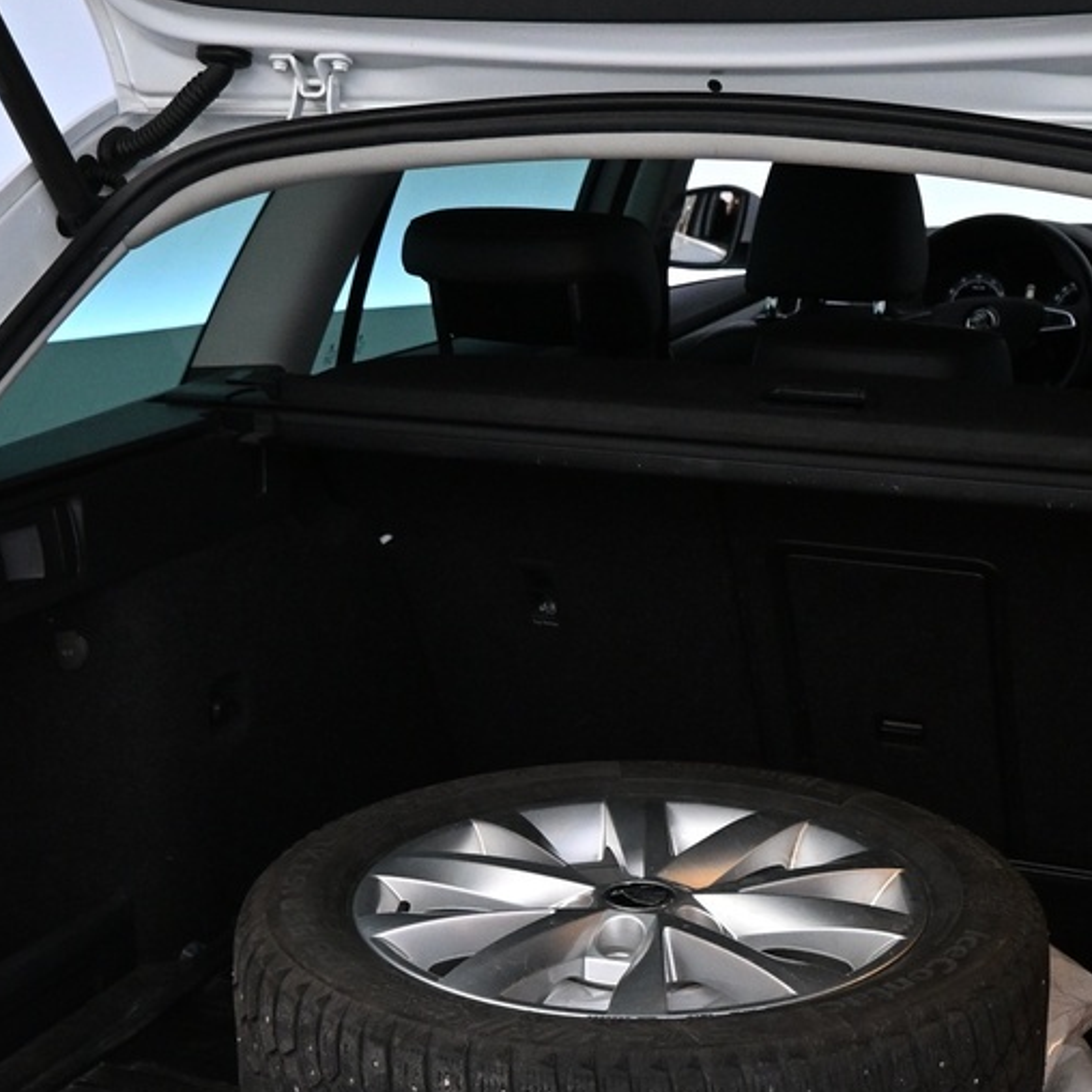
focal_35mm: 65
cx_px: 565
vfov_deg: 26.2
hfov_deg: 26.5
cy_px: 821
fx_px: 2320
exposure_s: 1/125
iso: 1400
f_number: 3.5
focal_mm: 16
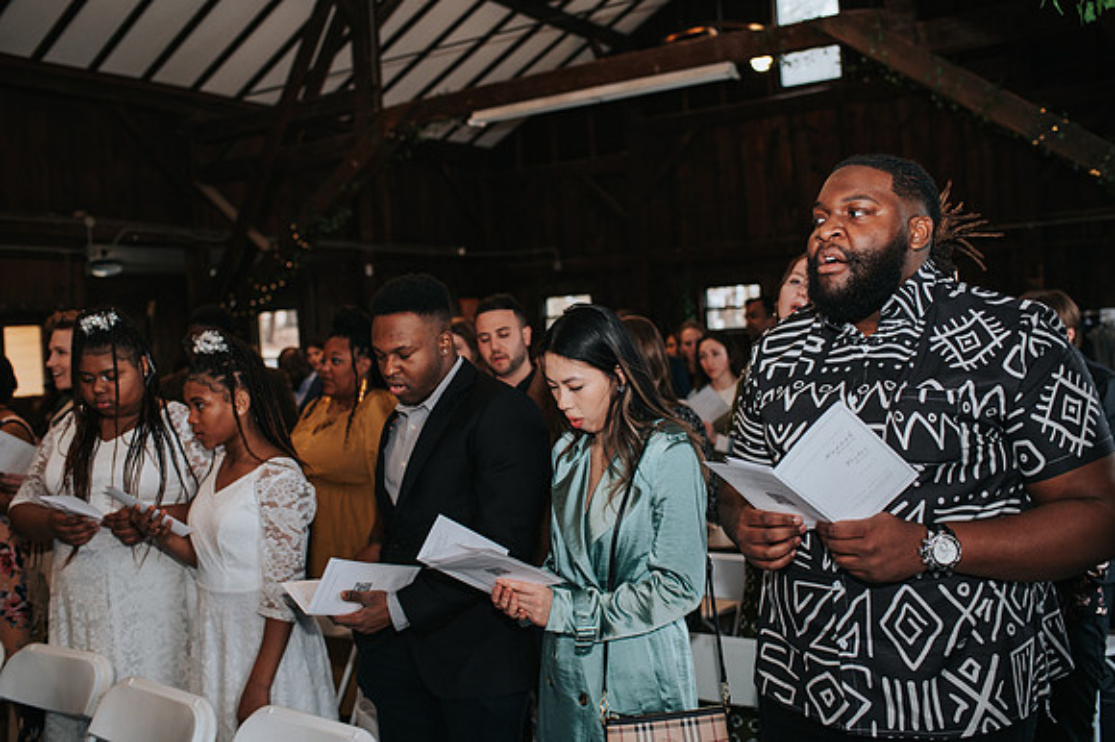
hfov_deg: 54.5
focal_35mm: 35
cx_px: 558
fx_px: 1083
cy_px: 371
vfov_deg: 37.8
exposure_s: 1/160
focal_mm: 35
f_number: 2.8
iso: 1000
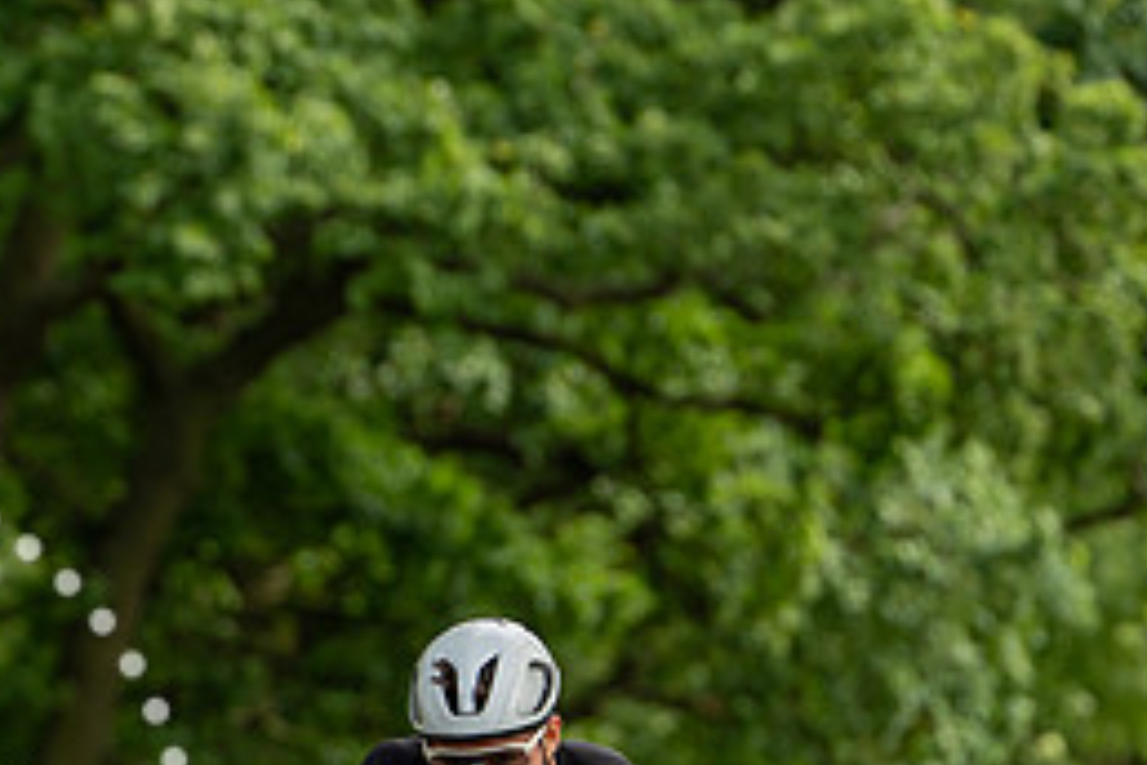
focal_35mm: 348
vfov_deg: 3.9
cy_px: 643
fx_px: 11087
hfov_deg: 5.9
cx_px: 476
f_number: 4
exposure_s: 1/1000
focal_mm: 155
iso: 250
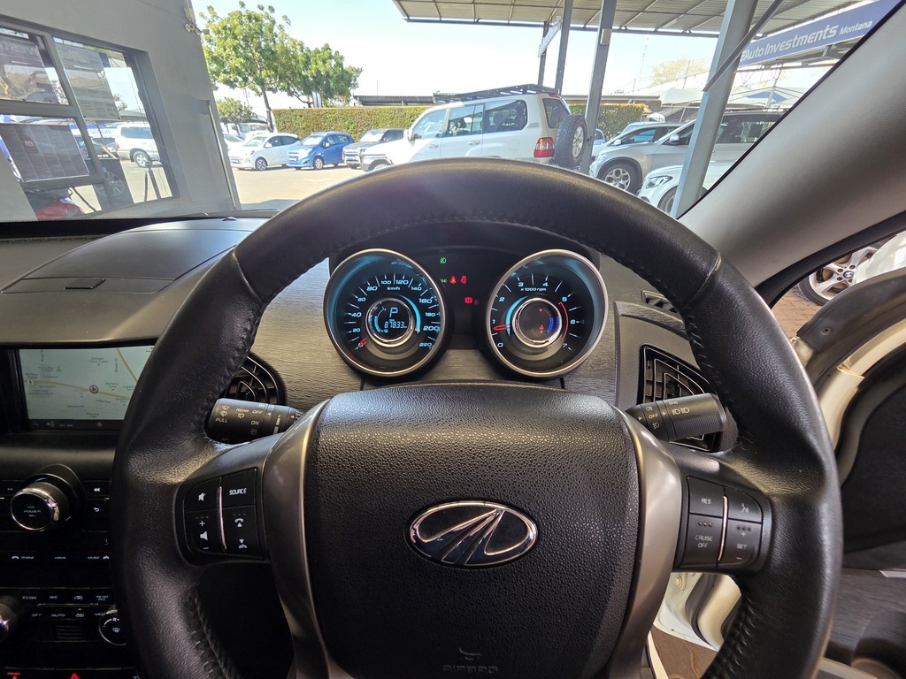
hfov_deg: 106.2
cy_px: 340
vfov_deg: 89.9
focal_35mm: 13
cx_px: 453
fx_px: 340
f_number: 2.2
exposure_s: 1/50
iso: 80
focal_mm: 2.2
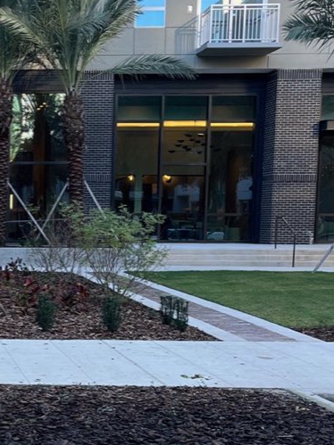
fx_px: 940
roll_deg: +0.6
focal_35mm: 73
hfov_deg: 18.6
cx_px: -114
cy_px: 304
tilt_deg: -5.7
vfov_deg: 26.5
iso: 32
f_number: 1.6
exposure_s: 1/120
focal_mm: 5.1
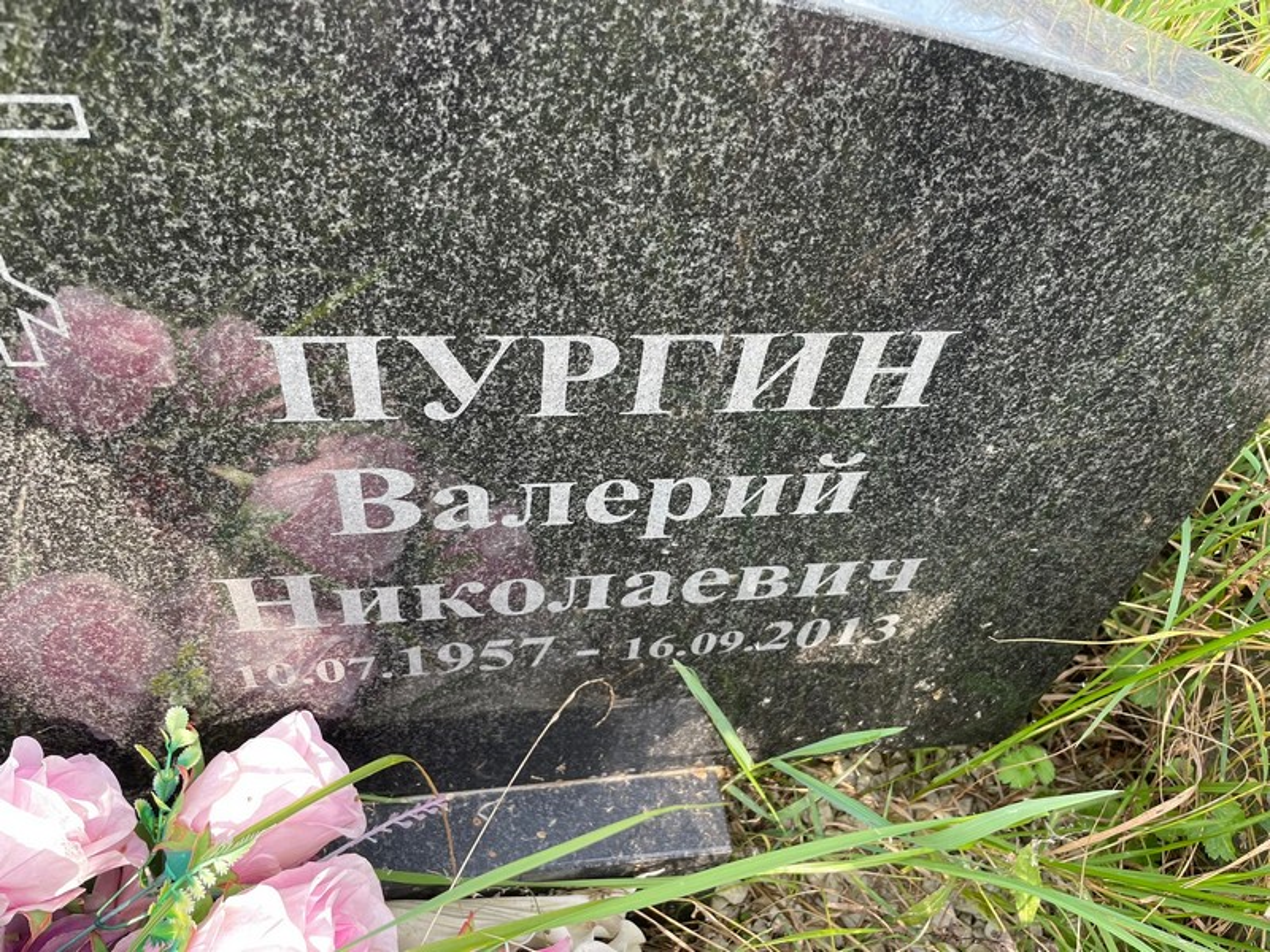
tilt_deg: -46.6
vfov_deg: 53.1
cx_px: 635
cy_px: 476
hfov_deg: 67.3
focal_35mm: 26
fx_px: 954
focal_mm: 4.2
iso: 32
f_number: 1.6
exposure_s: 1/123
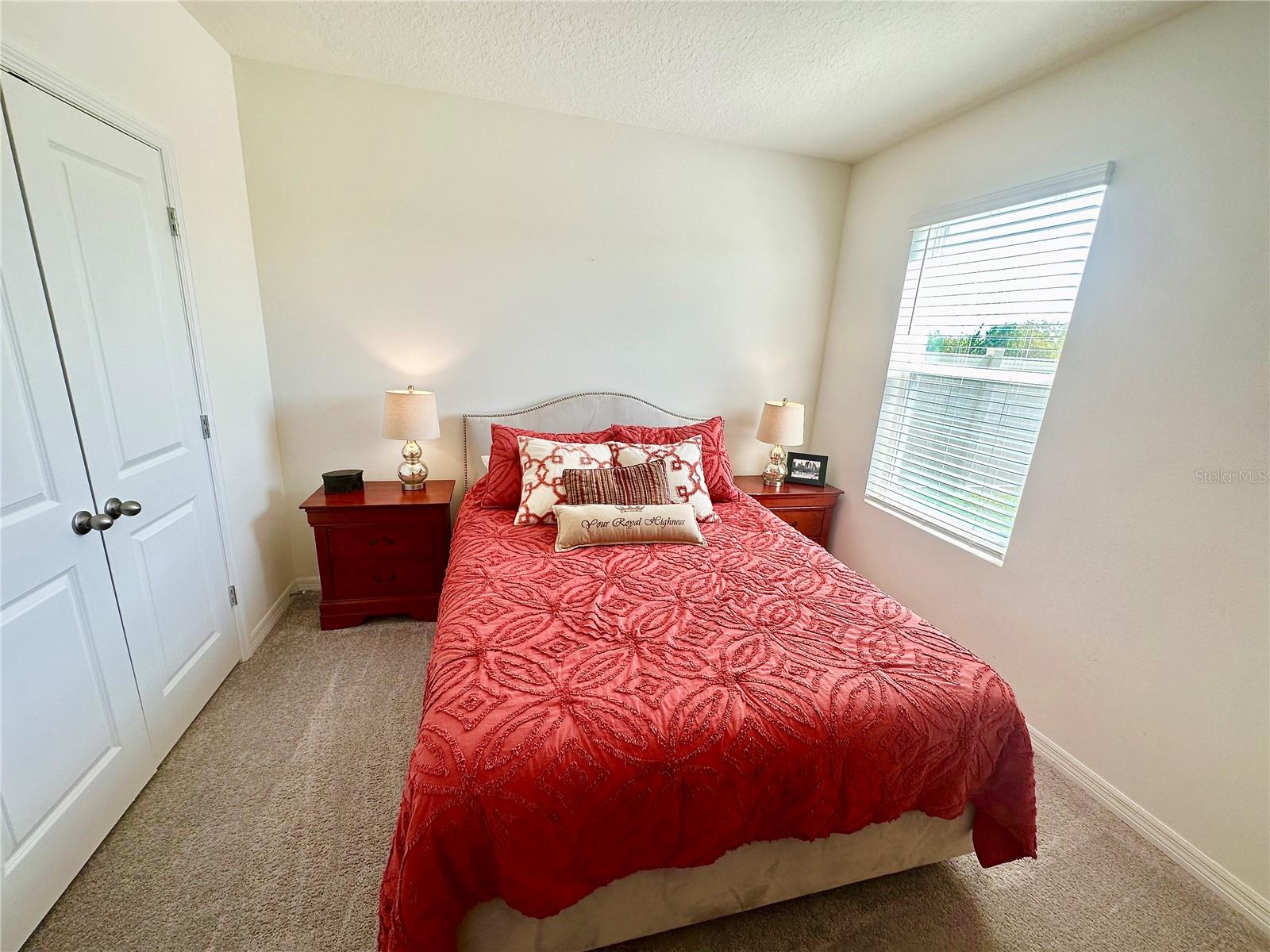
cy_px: 476
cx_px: 635
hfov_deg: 102.1
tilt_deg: -14.9
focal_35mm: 14
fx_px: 514
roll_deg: -4.0
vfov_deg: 85.7
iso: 50
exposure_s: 1/99
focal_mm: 2.22
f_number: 2.2
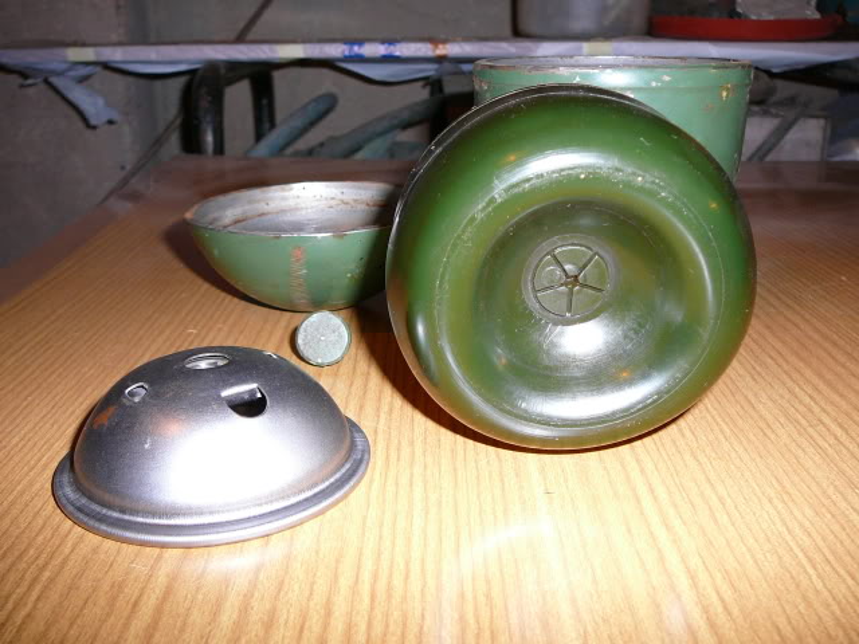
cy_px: 322
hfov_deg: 52.6
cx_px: 430
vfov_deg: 40.7
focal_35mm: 35
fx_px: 869
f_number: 2.8
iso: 100
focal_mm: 5.2
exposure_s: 1/30
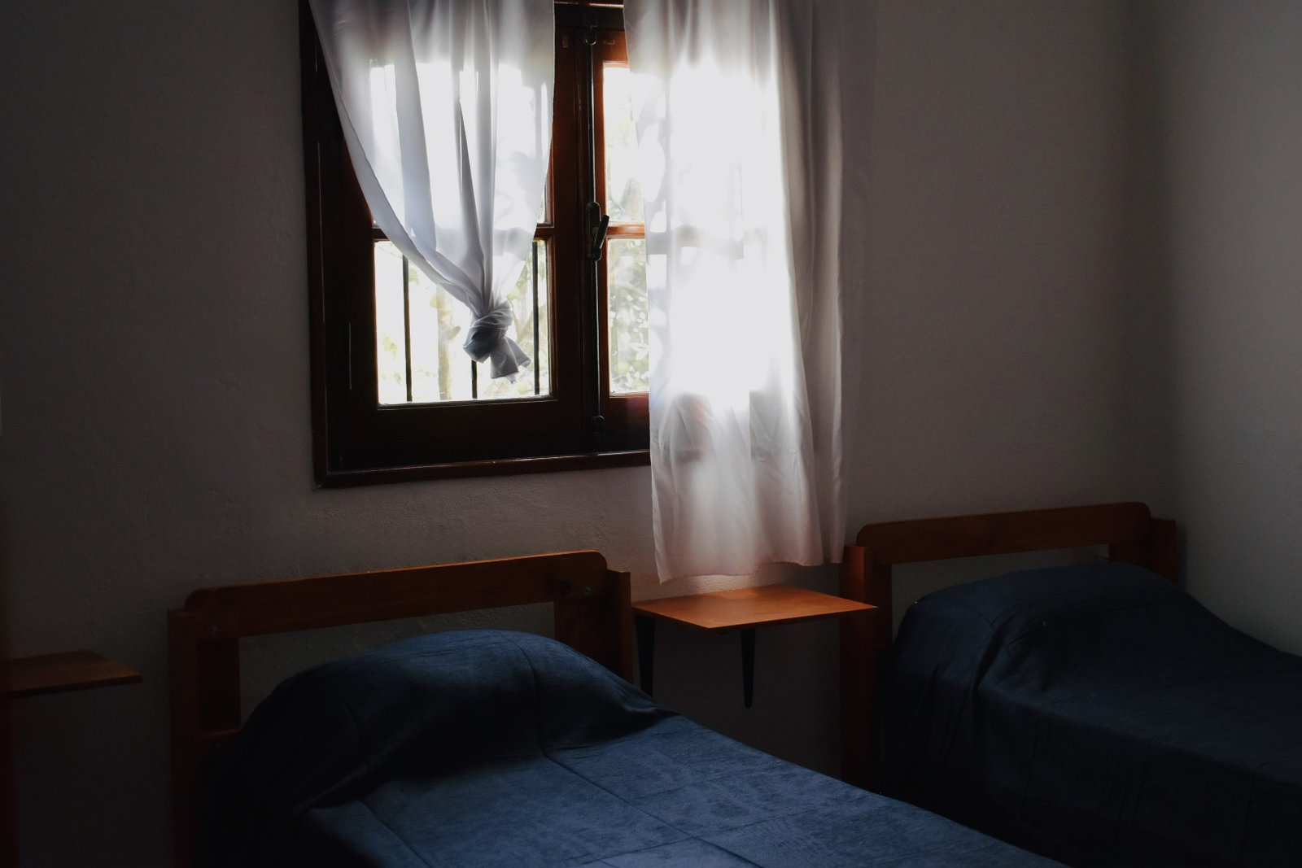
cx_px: 651
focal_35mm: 51
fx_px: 1845
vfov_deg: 26.5
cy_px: 434
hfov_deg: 38.9
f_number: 4.5
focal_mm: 34
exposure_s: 1/60
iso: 500
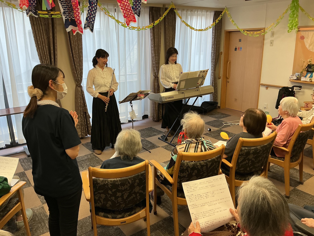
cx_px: 157
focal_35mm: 29
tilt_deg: -16.6
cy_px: 118
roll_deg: +1.3
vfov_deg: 48.2
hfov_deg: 61.7
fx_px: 263
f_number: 1.8
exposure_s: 1/100
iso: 64
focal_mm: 3
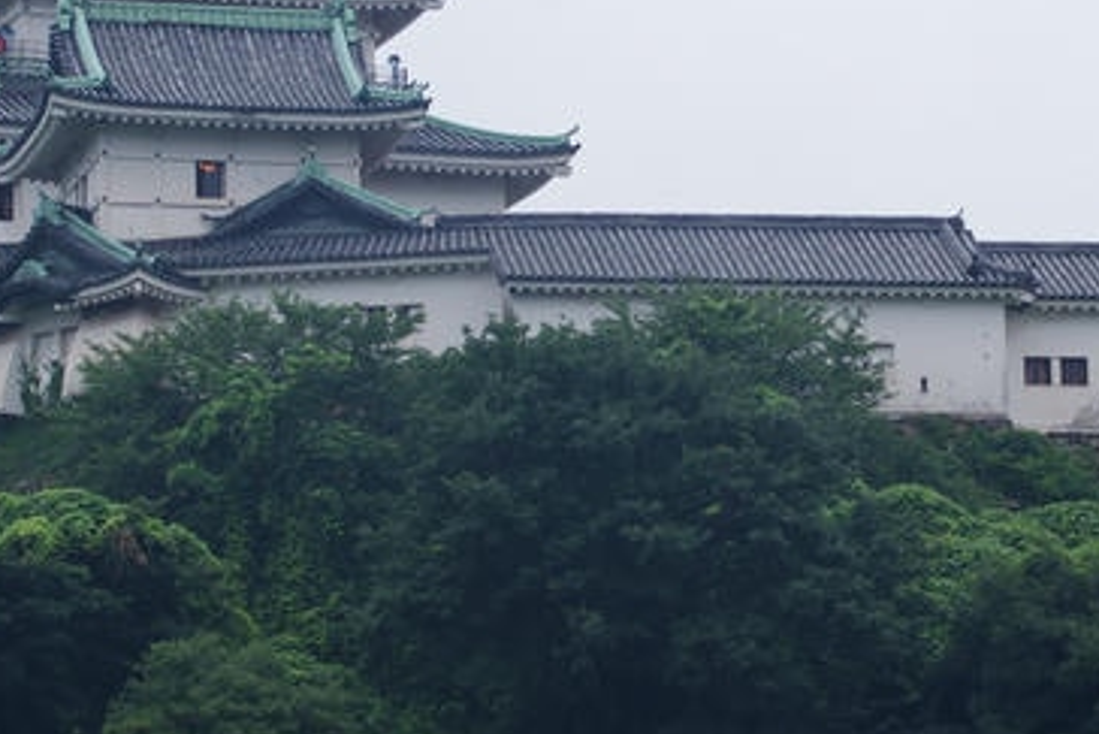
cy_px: 222
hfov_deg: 8.2
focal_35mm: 250
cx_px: 640
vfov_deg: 5.5
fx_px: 7635
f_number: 8
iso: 125
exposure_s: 1/250
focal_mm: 80
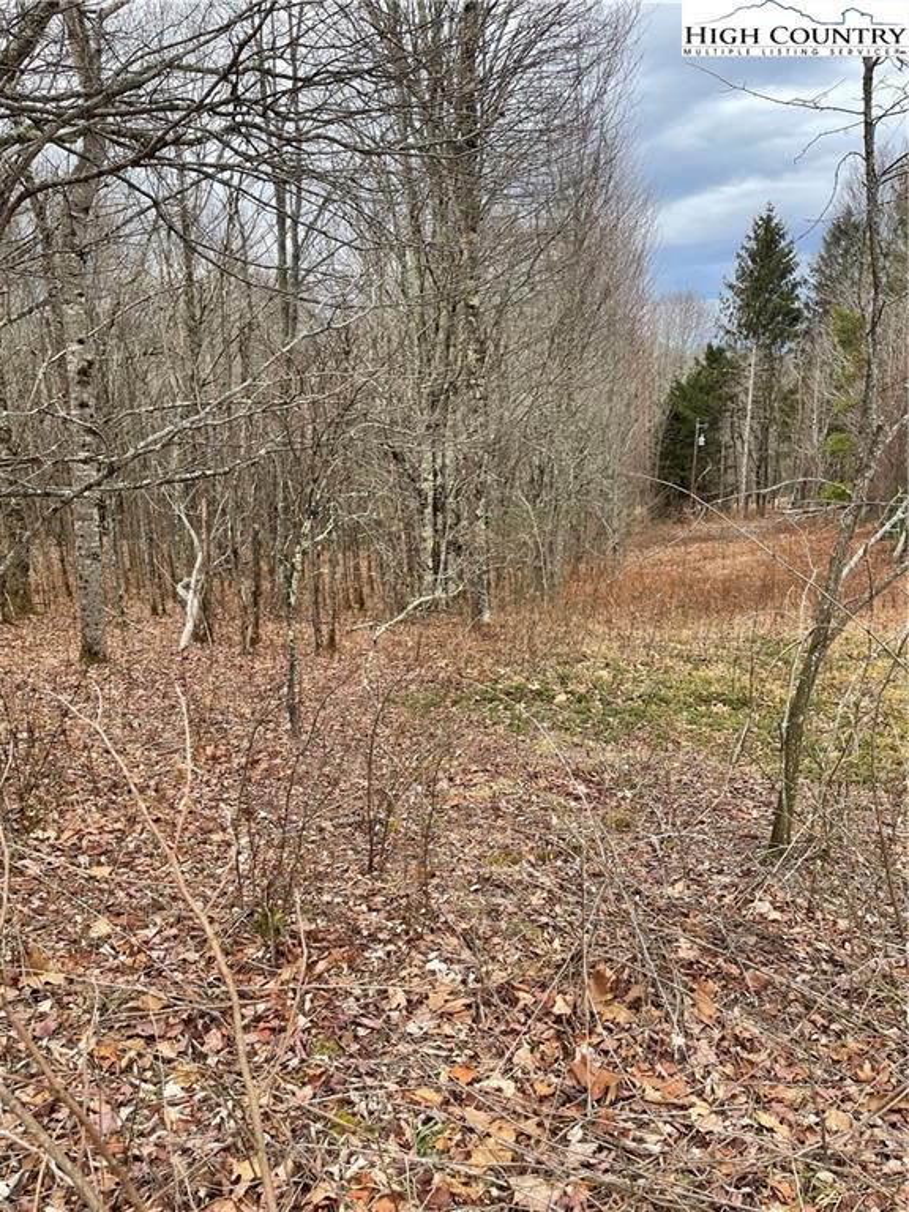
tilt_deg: -15.0
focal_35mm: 25
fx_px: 875
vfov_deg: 69.4
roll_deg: +2.2
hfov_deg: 54.9
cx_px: 454
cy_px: 606
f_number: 1.6
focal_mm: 5.1
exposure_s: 1/696
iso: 32
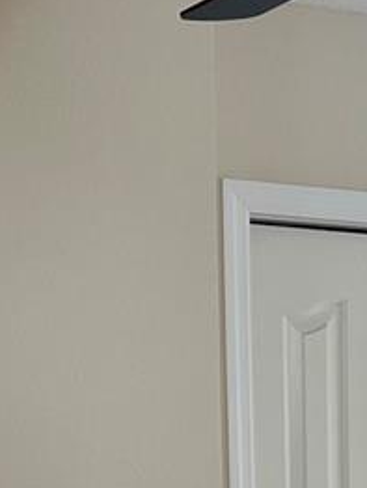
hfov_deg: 12.1
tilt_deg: -9.5
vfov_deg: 14.9
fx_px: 1679
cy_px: 807
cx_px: 492
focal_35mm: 119
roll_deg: -0.6
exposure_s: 1/60
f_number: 1.5
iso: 64
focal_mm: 5.7
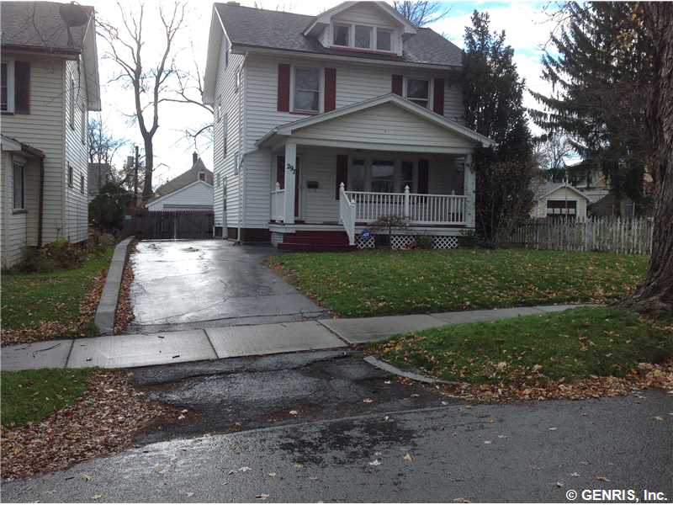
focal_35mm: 35
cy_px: 252
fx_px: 680
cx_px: 336
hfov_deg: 52.6
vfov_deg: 40.7
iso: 50
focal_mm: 4.28
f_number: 2.4
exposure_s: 1/687
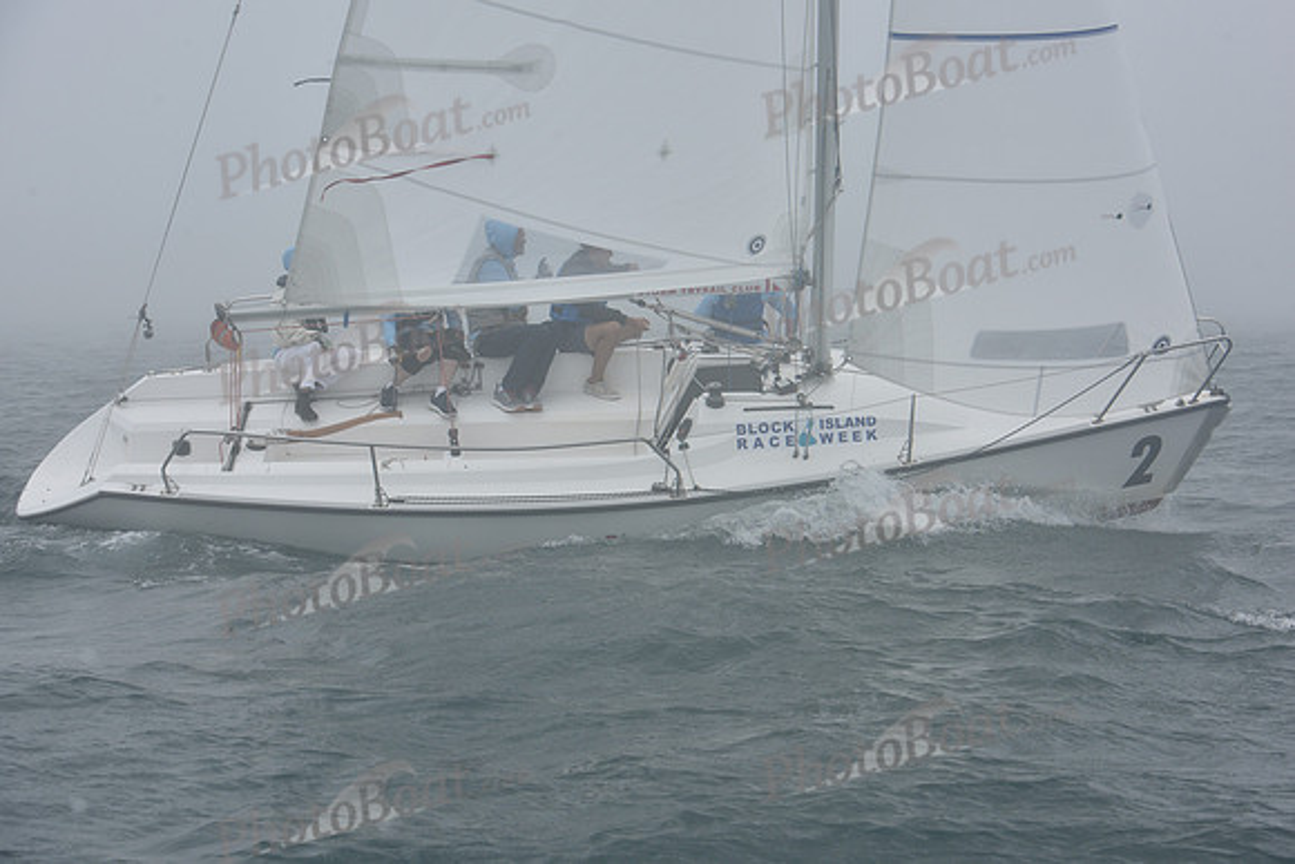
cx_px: 648
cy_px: 432
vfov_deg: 19.5
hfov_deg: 28.8
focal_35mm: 70
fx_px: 2519
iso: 250
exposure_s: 1/800
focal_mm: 70
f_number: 9
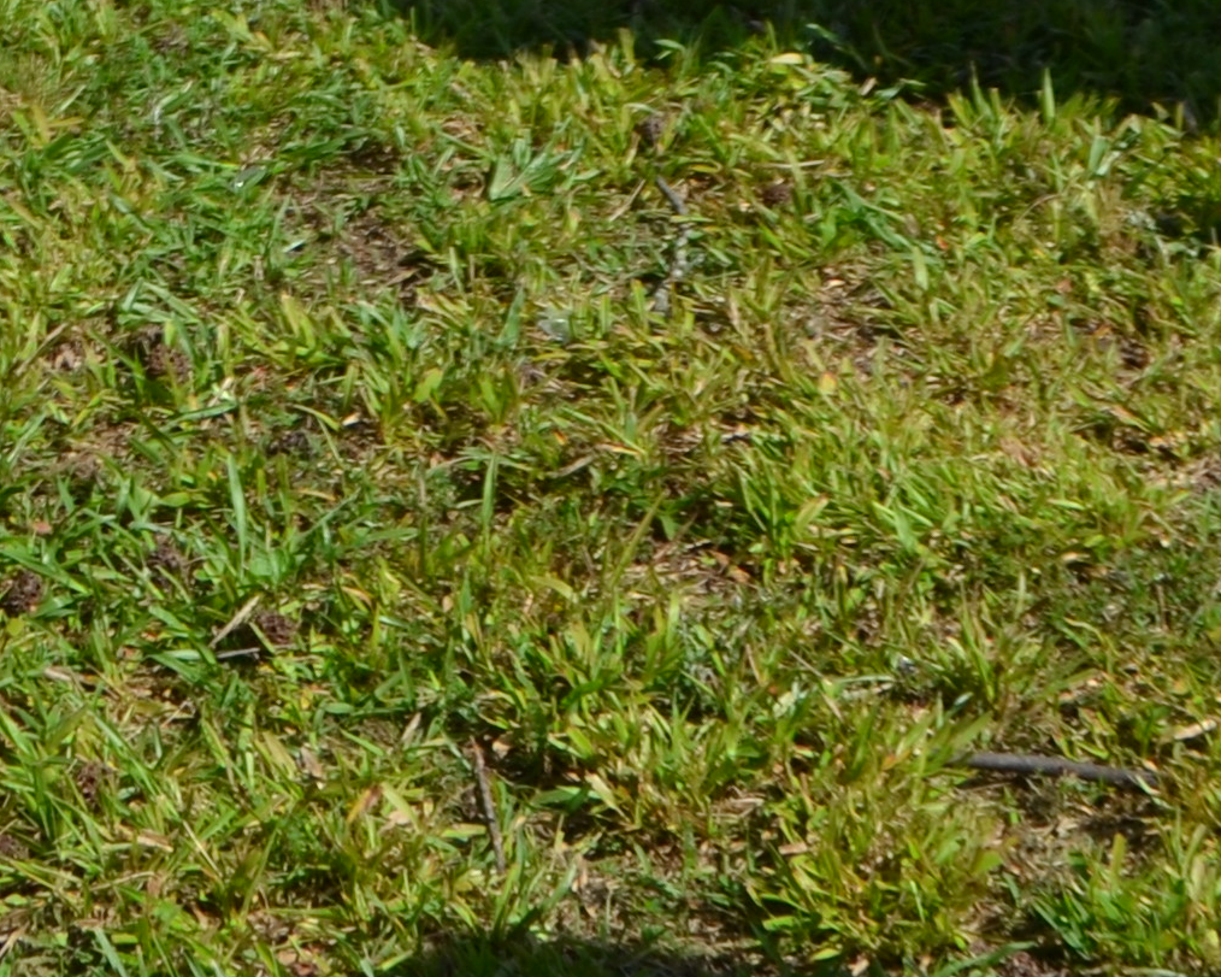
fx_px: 4625
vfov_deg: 11.9
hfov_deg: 14.7
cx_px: -112
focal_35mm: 128
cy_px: 2
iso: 100
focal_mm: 20
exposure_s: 1/250
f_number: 8
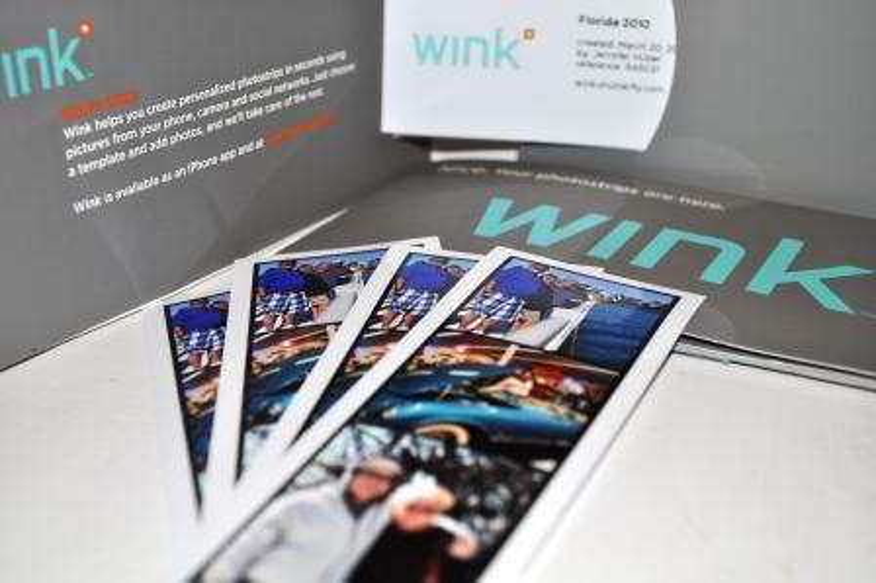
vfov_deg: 25.0
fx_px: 1313
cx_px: 438
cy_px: 292
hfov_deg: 36.9
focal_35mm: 54
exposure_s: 1/30
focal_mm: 36
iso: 200
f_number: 5.6
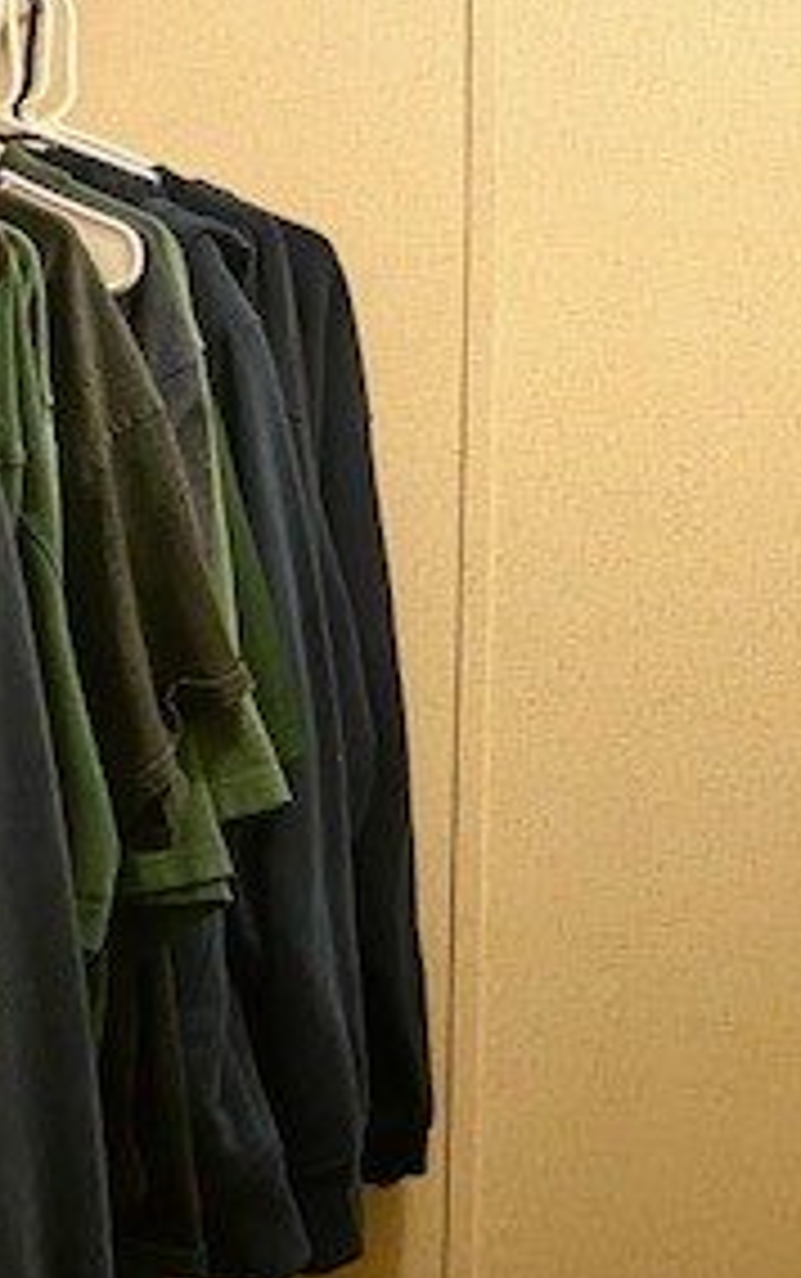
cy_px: 256
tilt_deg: +0.2
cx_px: 1058
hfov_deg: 19.3
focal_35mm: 62
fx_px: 2161
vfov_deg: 32.1
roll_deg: -1.7
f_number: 1.8
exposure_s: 1/60
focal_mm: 4.25
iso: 125
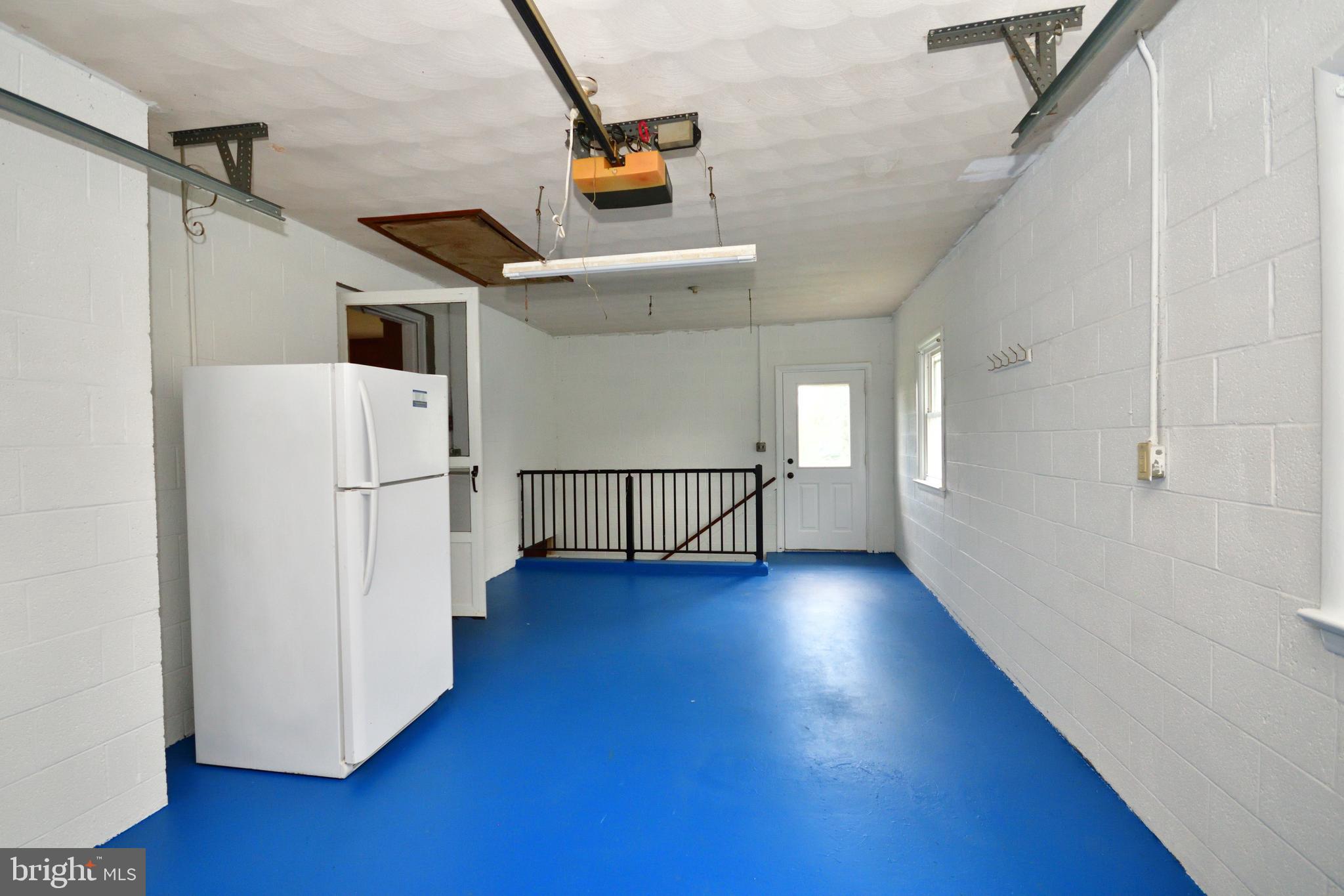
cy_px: 448
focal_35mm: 15
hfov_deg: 100.4
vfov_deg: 77.3
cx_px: 672
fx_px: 560
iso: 2000
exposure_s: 1/200
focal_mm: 10
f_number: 5
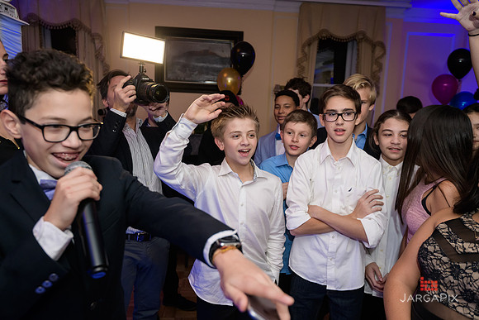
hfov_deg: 65.5
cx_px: 240
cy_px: 160
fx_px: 373
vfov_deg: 46.4
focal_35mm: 28
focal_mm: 28
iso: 800
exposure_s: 1/125
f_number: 4
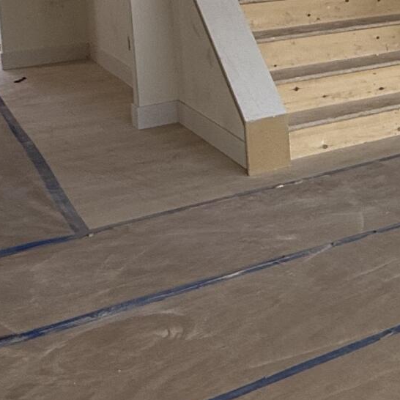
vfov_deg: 23.6
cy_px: -55
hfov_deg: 17.8
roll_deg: +0.5
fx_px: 889
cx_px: 798
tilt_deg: -4.2
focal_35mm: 68
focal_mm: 2.22
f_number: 2.2
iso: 50
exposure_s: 1/99
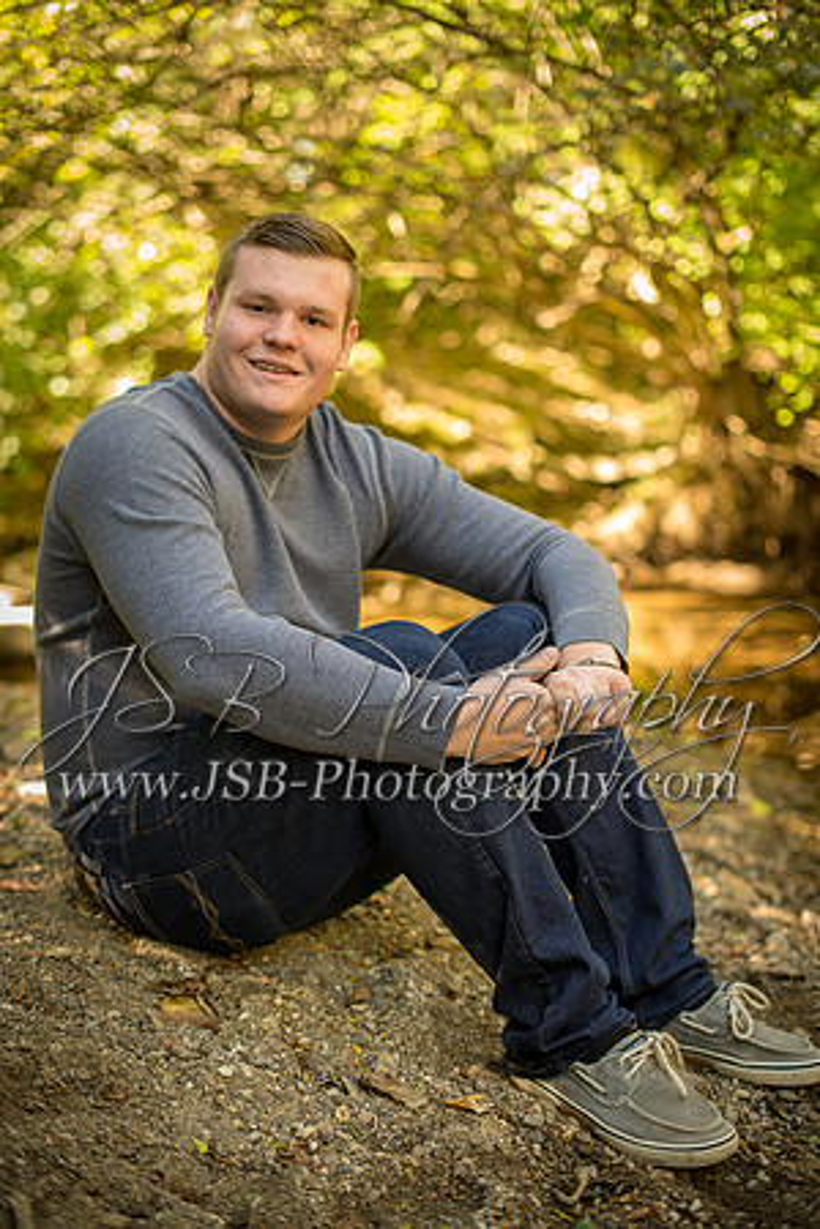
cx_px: 410
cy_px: 614
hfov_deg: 27.0
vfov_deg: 39.6
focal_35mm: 50
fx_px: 1708
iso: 200
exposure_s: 1/100
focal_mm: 50
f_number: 2
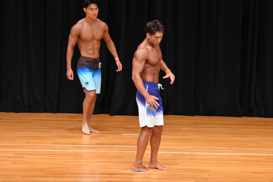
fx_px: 2047
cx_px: 136
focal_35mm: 270
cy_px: 91
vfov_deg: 5.1
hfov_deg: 7.6
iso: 4000
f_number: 5.6
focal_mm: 180
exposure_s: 1/400
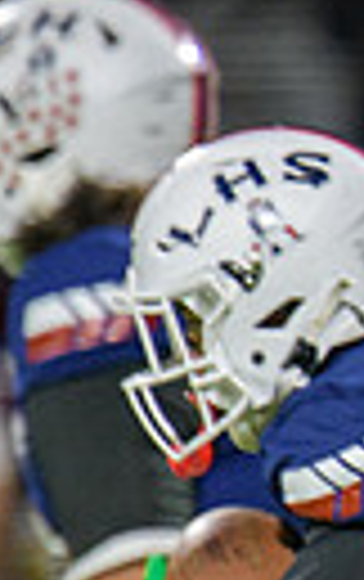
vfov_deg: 1.1
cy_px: 735
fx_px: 31228
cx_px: 1667
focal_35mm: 1974
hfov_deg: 0.7
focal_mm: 300
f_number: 2.8
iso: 1250
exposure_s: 1/250
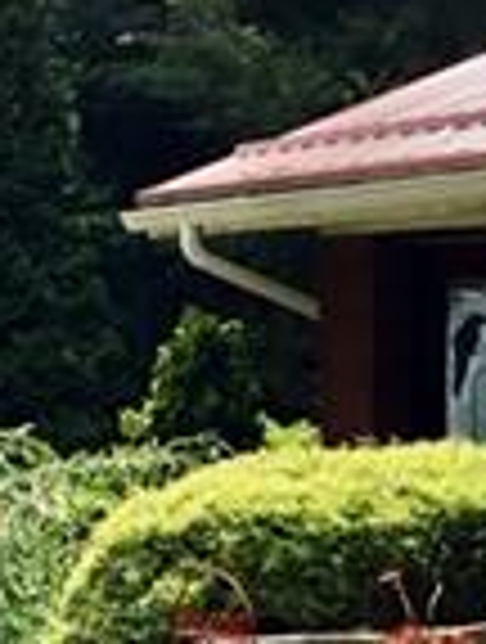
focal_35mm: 166
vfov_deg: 11.7
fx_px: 3094
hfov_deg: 8.9
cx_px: 50
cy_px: 680
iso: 25
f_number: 2.4
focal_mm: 3.3
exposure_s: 1/970
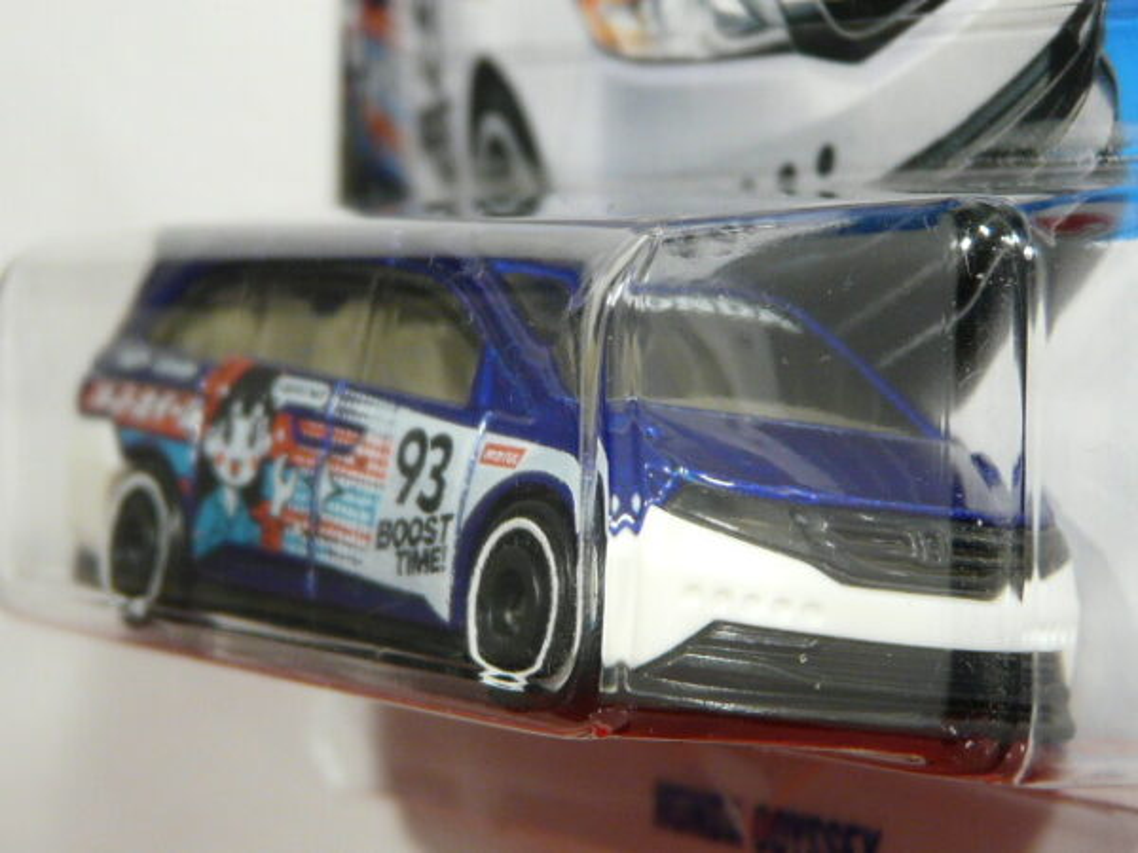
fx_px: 3813
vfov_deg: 12.8
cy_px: 426
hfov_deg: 17.0
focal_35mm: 116
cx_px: 569
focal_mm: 12
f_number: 3.2
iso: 160
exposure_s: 1/50
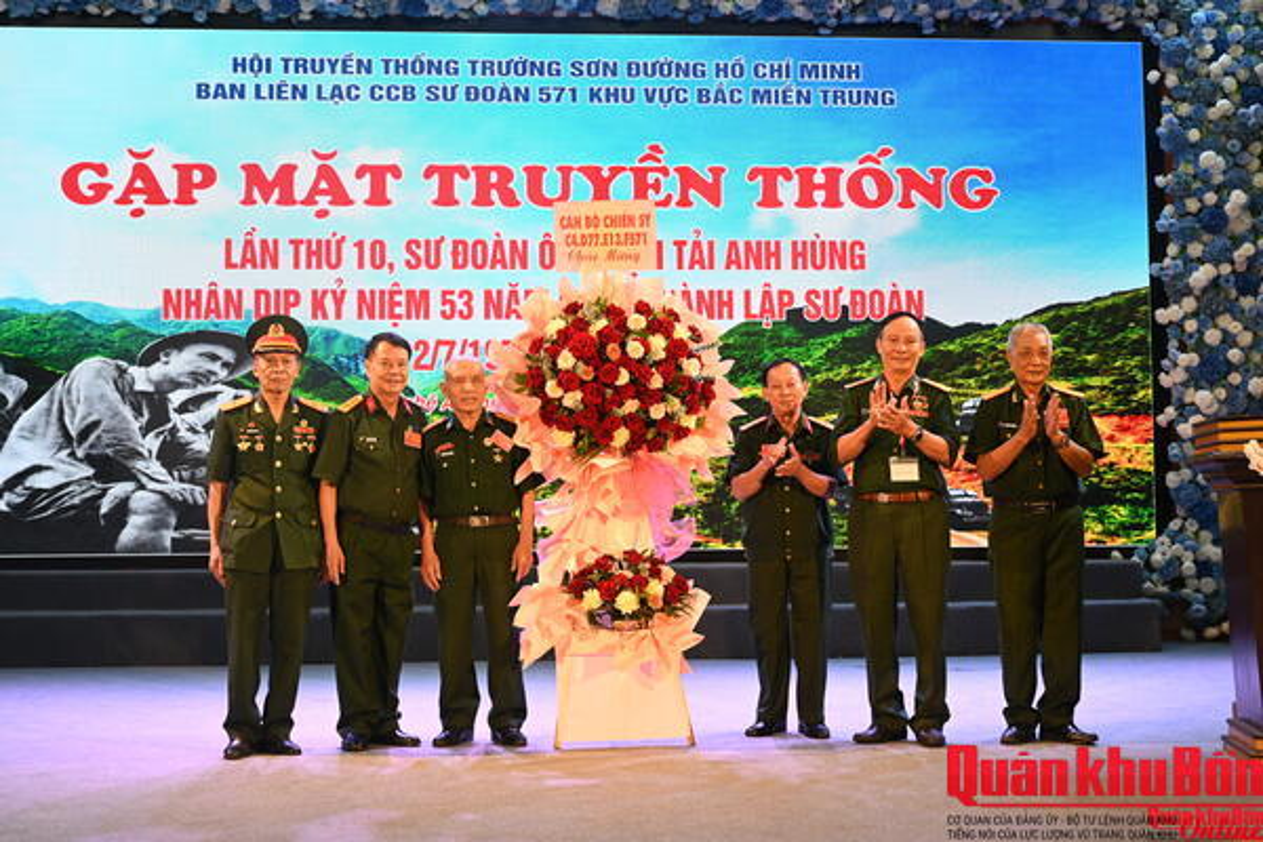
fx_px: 1579
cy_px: 421
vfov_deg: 29.9
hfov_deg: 43.6
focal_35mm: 45
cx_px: 632
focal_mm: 45
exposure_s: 1/125
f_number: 4
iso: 640
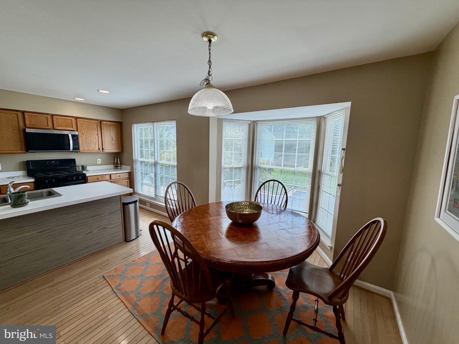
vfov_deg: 85.7
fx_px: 186
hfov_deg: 102.1
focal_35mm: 14
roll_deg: -1.1
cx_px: 230
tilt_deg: -8.2
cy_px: 172
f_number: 2.2
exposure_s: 1/120
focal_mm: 2.22
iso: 100
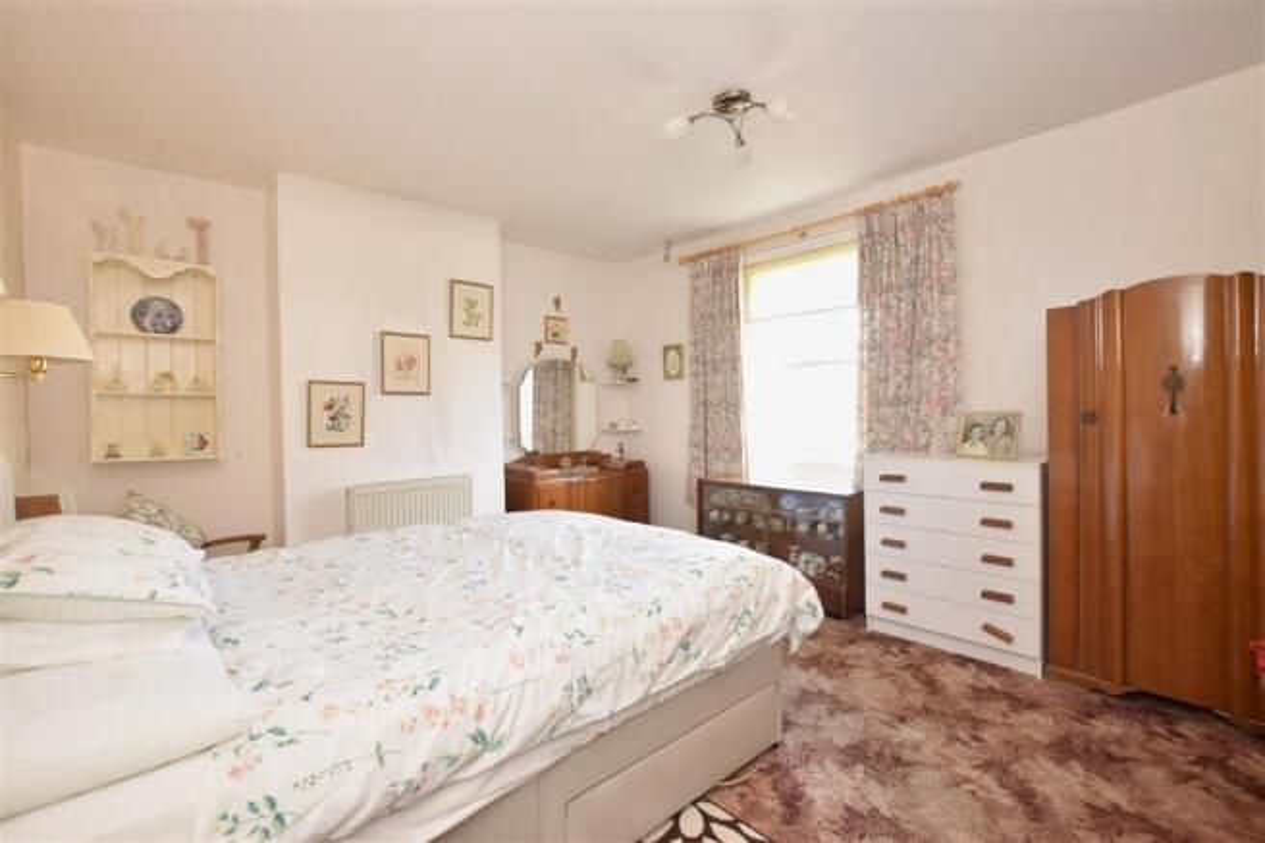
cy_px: 422
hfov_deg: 100.4
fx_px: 527
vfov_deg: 77.3
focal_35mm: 15
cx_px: 632
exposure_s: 1/13
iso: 500
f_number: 9
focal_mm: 10
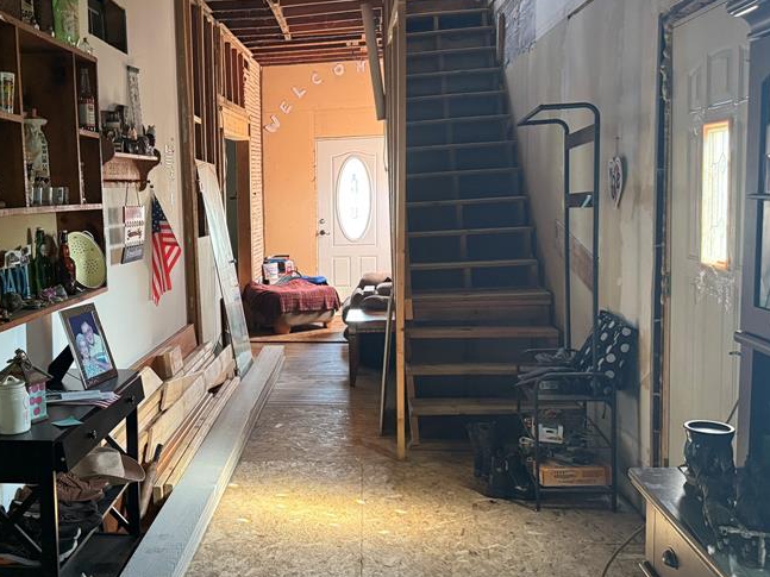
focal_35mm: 38
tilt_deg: -8.2
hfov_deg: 47.8
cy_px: 333
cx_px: 232
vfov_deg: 37.6
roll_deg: +1.6
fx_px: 845
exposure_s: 1/60
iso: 500
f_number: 1.78
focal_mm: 6.76
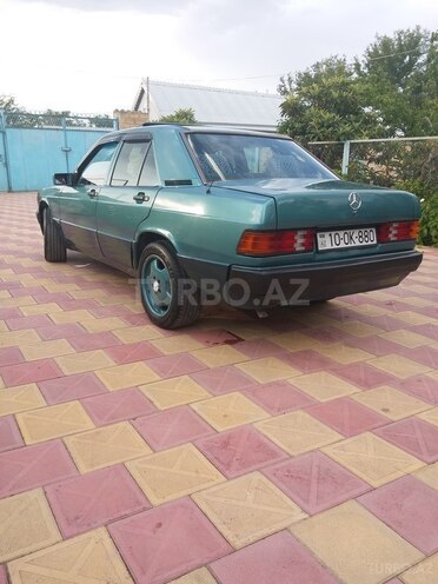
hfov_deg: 51.4
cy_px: 292
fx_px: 456
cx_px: 219
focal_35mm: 27
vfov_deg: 65.3
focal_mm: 3.7
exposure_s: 1/184
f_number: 1.9
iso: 40
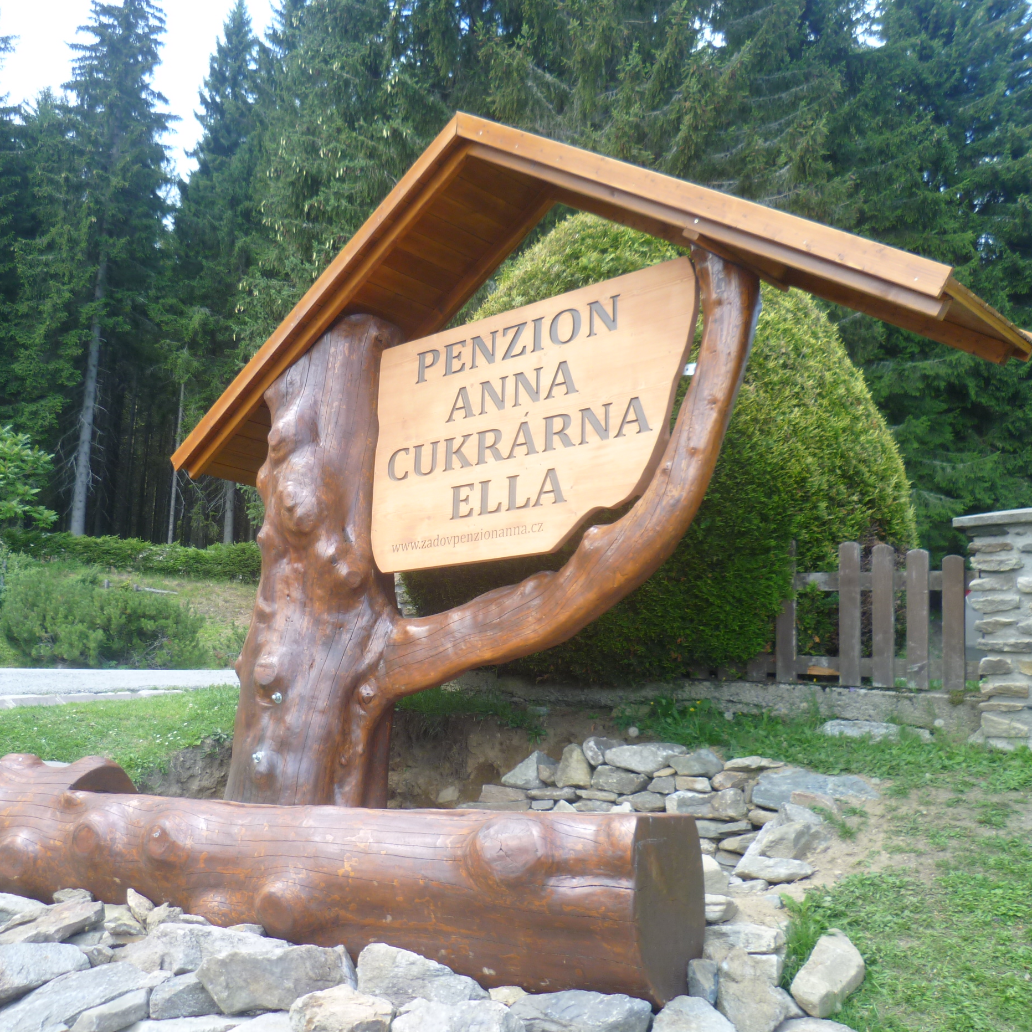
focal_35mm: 34
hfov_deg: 48.0
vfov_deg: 48.4
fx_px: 1147
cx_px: 393
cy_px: 502
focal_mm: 5
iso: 80
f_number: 2.8
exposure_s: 1/125
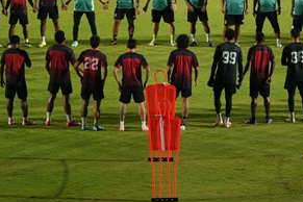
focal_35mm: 308
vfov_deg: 4.5
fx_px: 2592
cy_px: -26
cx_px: 198
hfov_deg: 6.7
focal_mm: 128
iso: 8000
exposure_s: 1/1250
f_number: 2.8
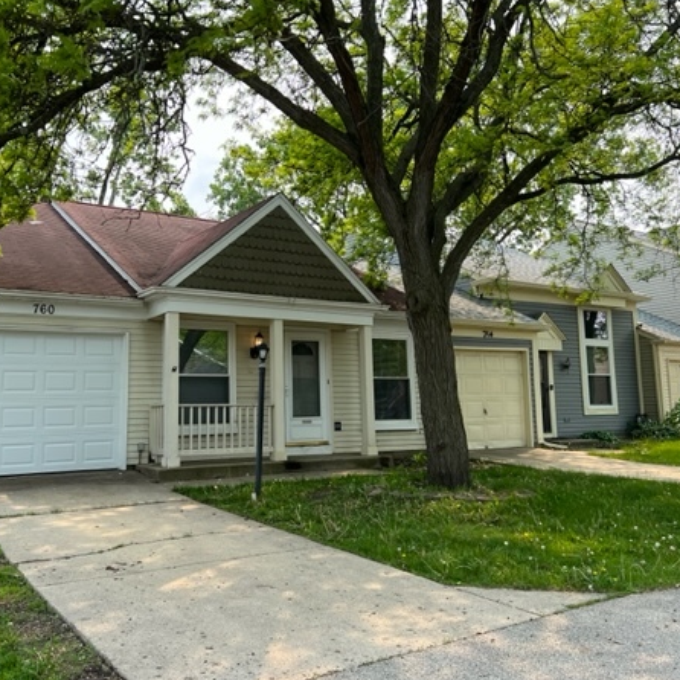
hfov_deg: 49.6
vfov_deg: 49.7
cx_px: 297
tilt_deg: +6.8
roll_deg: +1.0
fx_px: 733
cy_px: 325
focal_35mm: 33
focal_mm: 5.7
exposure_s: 1/1344
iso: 50
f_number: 1.5
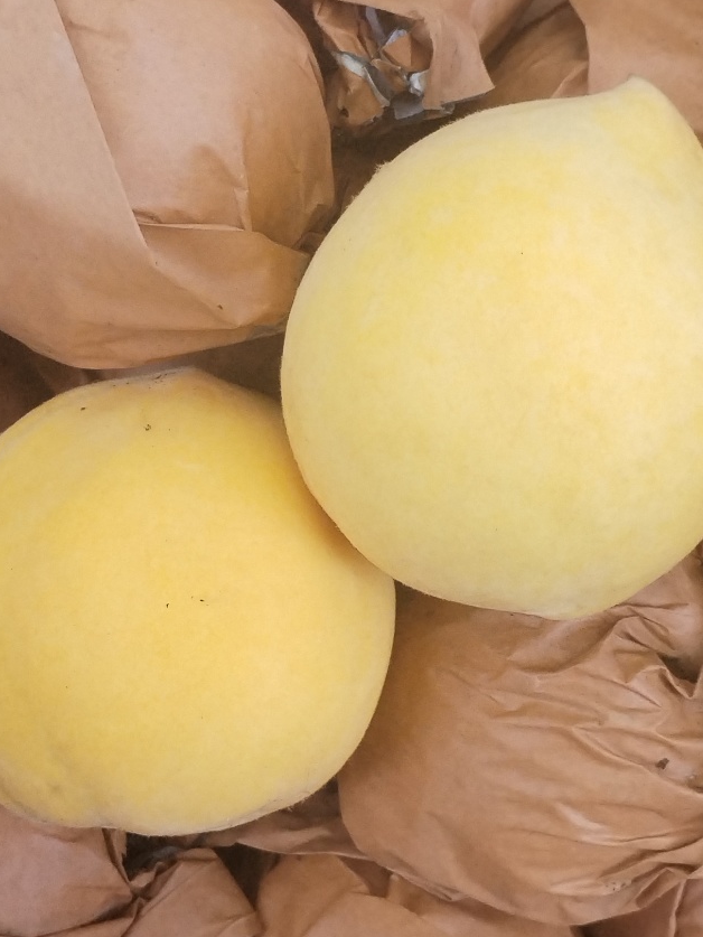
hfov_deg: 22.6
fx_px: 1760
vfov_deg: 29.8
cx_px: 291
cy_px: 479
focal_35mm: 65
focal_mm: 4.75
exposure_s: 1/223
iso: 500
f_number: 1.8
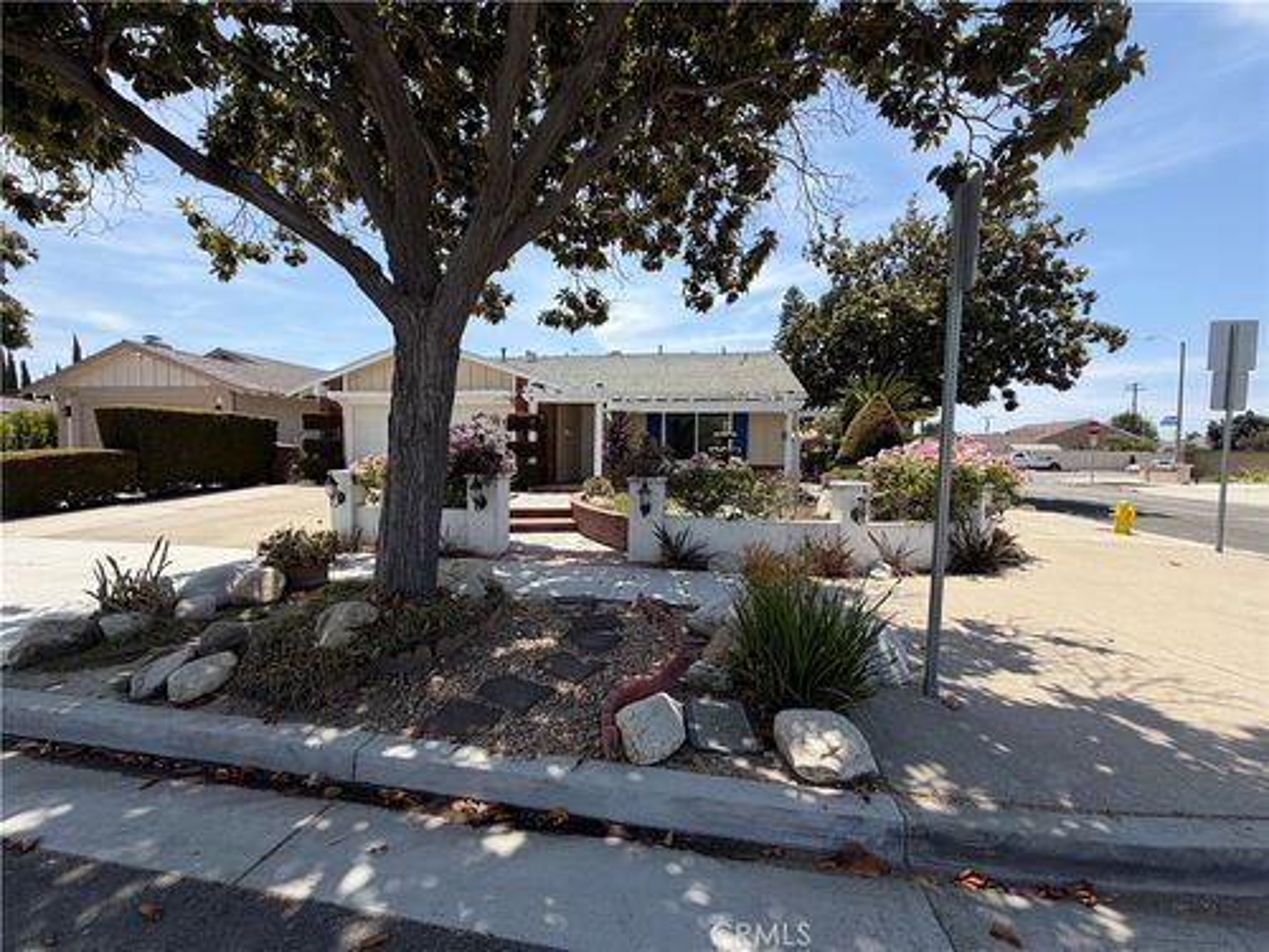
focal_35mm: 14
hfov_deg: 102.1
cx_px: 634
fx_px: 513
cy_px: 476
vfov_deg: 85.7
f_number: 2.2
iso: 25
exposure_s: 1/770
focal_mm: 2.22
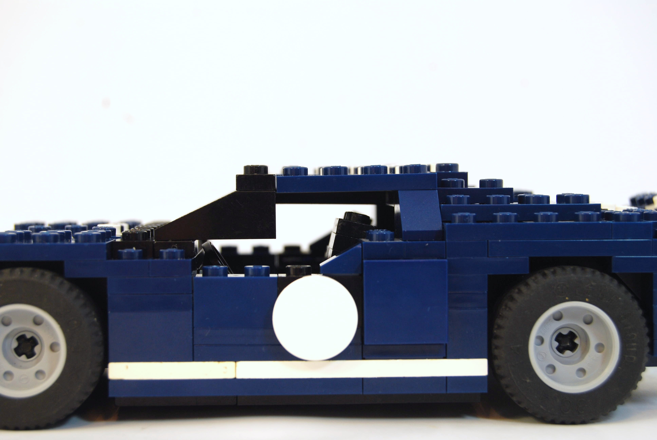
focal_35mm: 75
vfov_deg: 18.2
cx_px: 328
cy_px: 220
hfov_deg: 27.0
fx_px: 1370
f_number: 8
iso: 200
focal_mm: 50
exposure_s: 1/60
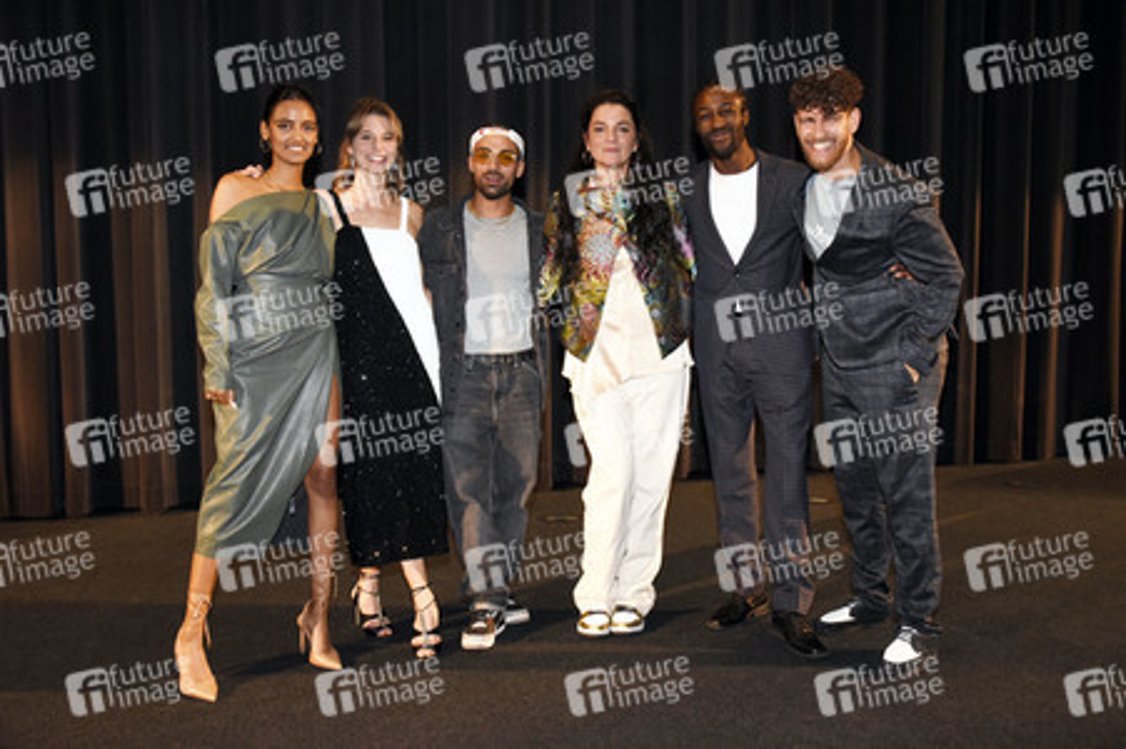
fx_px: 875
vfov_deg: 46.3
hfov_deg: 65.5
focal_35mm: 28
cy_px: 374
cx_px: 563
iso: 3200
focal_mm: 28
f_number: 6.3
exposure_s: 1/60
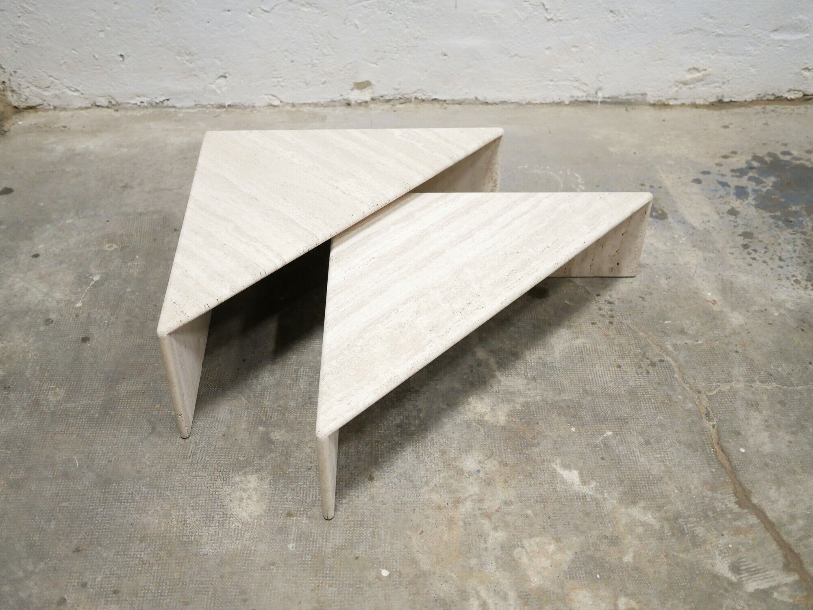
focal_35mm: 40
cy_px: 305
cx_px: 406
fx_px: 940
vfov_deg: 36.0
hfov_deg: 46.8
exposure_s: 1/60
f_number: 1.7
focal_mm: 20
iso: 1250
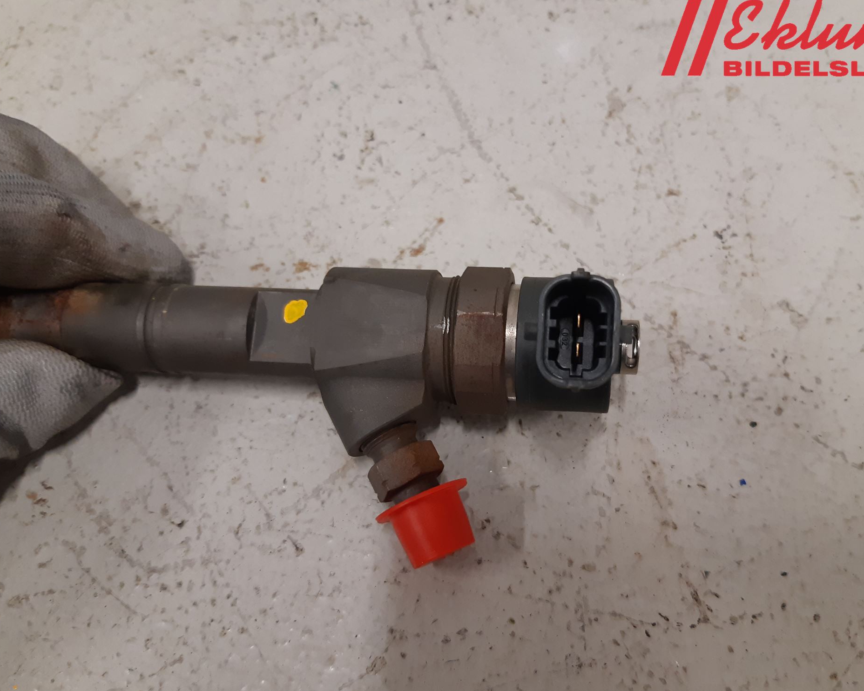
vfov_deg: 51.5
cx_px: 470
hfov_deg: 62.1
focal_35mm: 28
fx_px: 716
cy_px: 355
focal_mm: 3.93
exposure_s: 1/50
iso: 160
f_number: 1.7
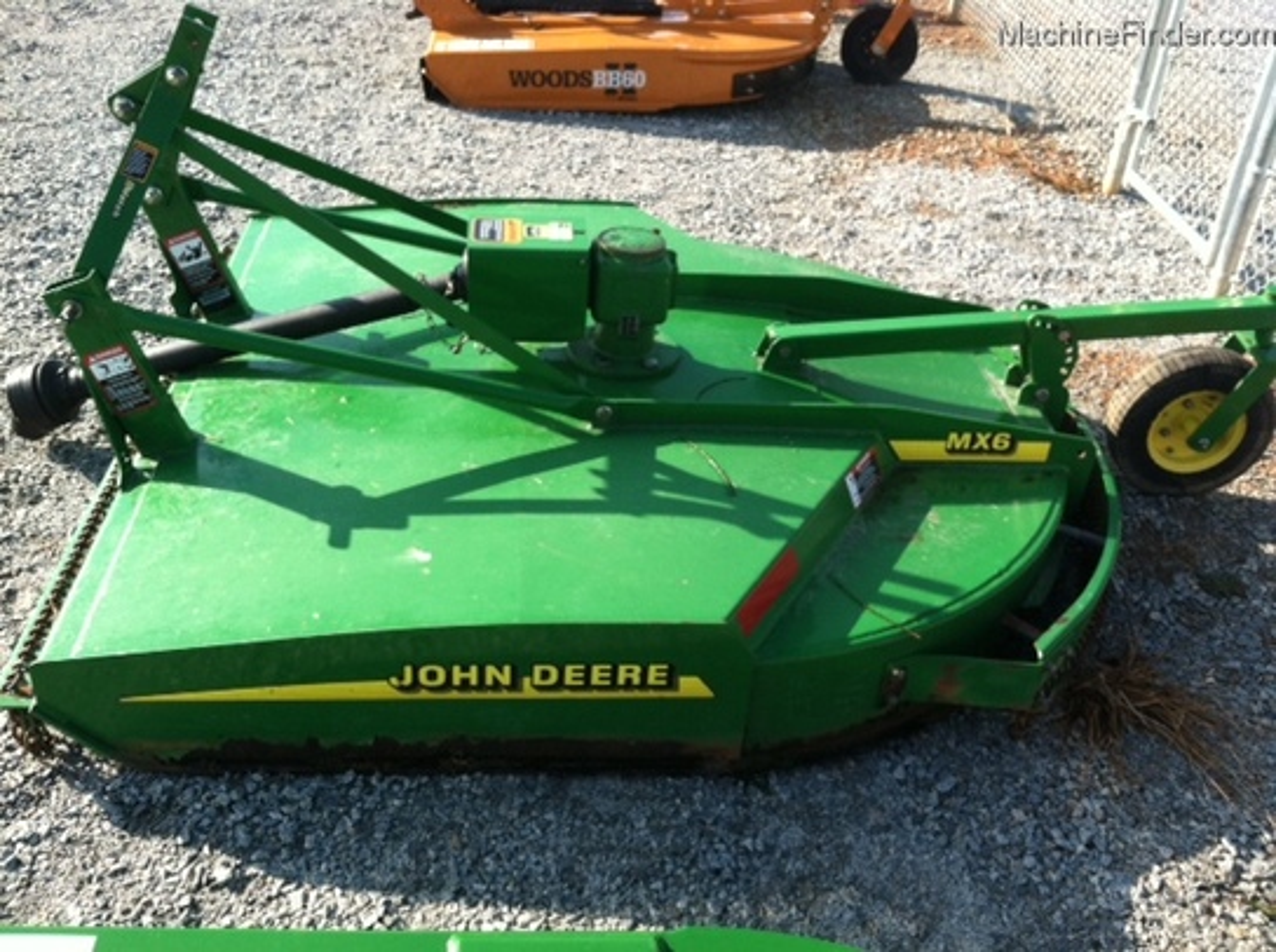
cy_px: 476
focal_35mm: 35
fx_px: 1288
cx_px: 638
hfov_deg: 52.7
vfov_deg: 40.6
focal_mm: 3.85
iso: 80
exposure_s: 1/448
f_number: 2.8
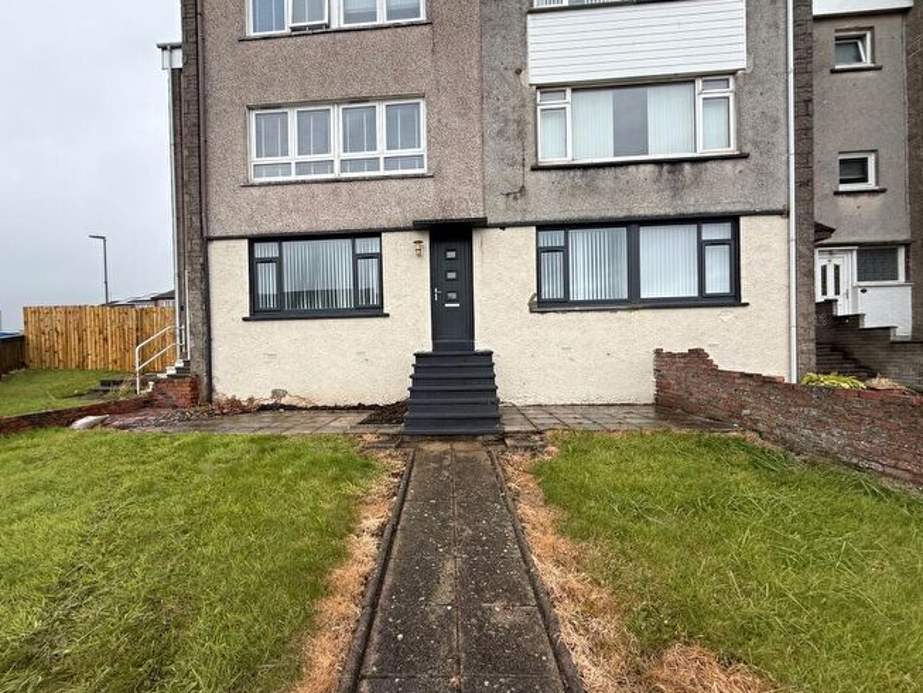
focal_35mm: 15
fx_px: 400
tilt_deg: +0.6
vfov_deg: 81.7
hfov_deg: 98.0
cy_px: 357
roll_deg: +0.3
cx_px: 434
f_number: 2.2
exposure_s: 1/132
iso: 50
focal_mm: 2.22
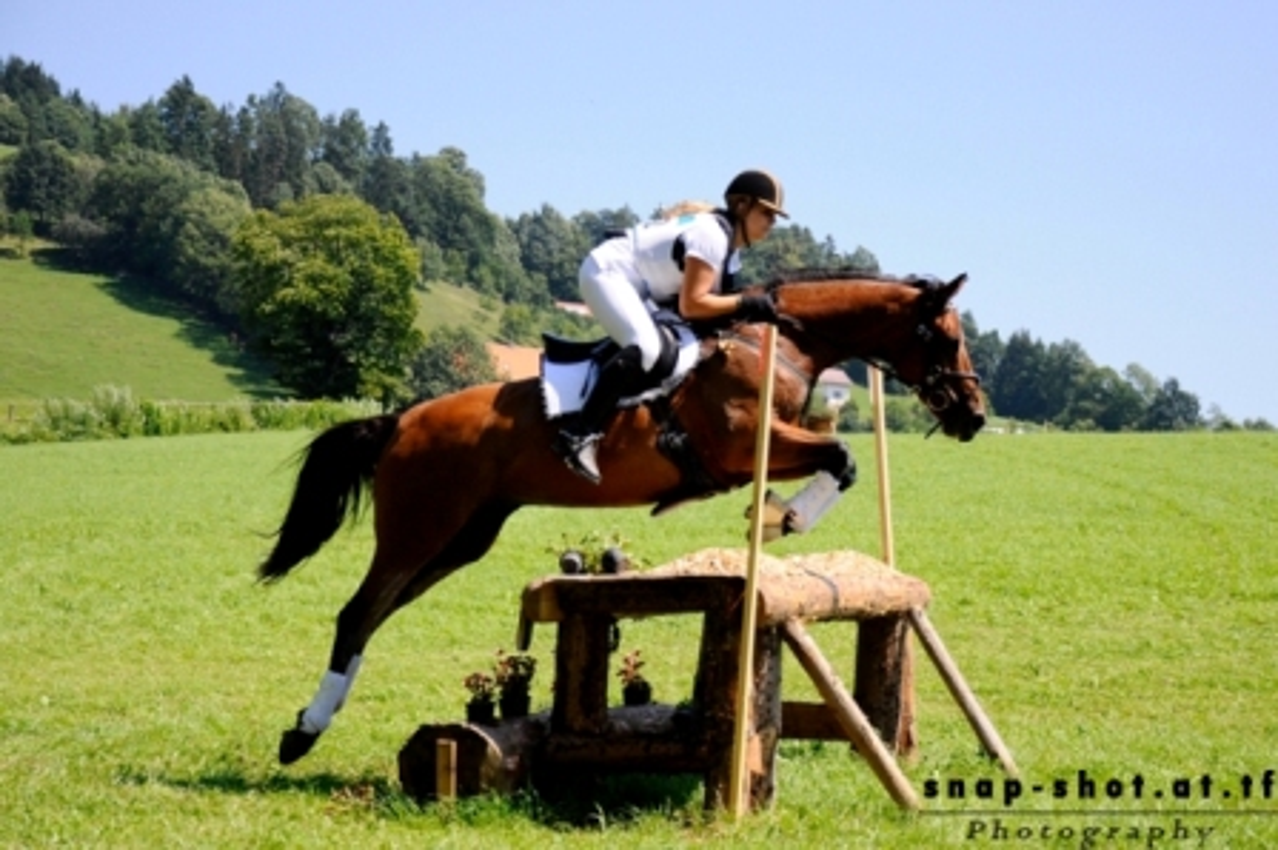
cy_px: 425
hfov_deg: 23.4
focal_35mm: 87
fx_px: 3086
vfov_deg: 15.7
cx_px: 639
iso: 250
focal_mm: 58
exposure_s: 1/800
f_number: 5.6
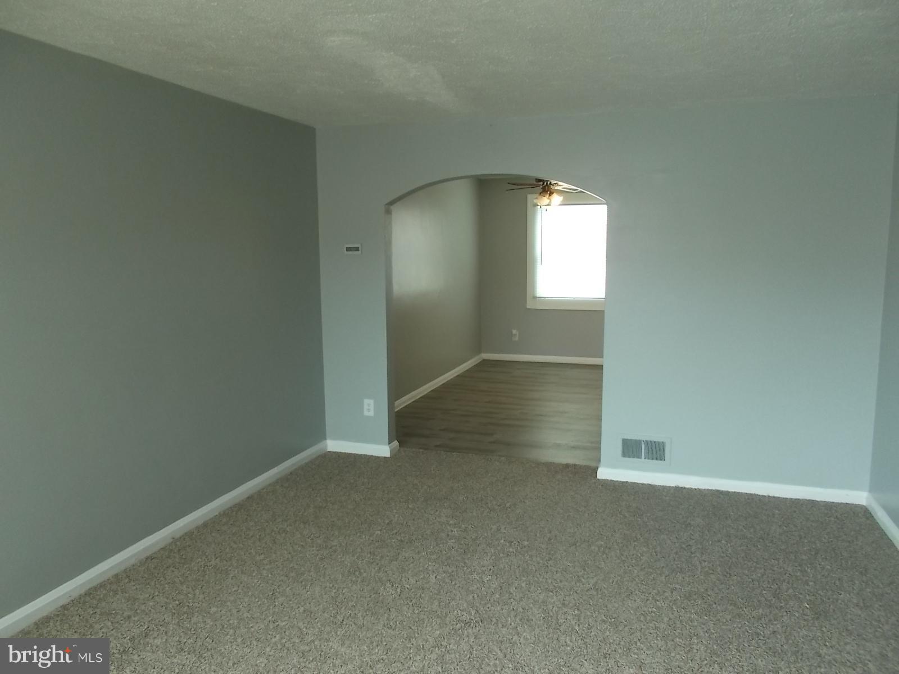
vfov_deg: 53.1
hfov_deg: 67.3
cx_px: 450
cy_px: 337
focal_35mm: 26
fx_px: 675
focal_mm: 4.6
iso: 180
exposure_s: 1/25
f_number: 3.2
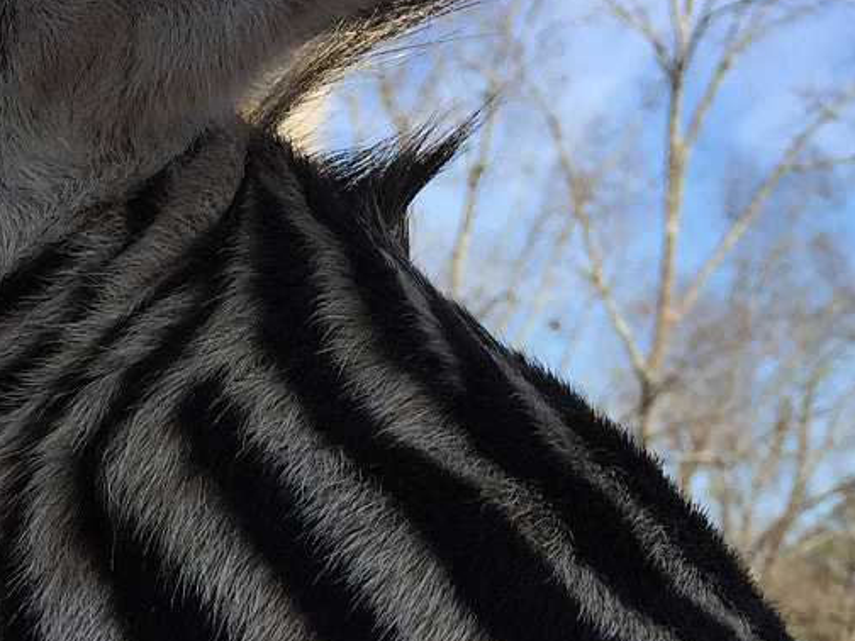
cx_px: -36
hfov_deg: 20.5
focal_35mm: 92
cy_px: 951
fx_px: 2272
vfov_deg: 14.9
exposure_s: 1/1364
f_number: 2.2
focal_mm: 4.15
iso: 32
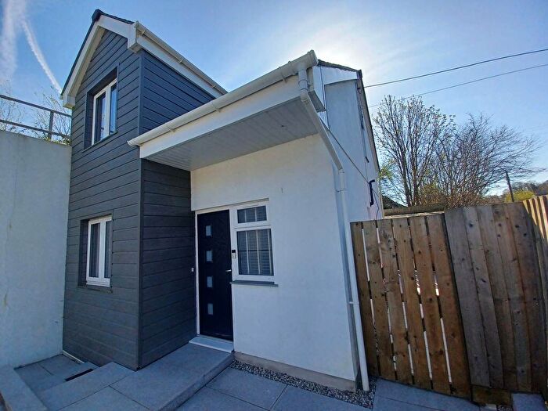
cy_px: 206
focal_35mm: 13
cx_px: 274
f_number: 2.2
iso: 40
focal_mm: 1.42
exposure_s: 1/923
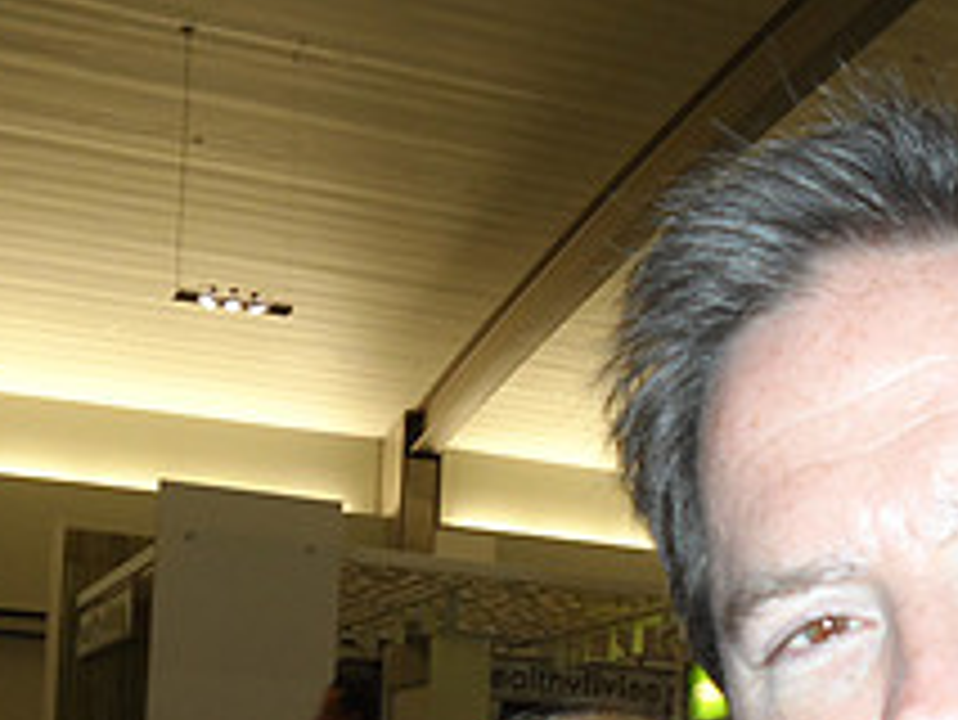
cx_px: 589
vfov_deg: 20.3
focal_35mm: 68
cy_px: 866
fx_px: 1883
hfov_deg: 28.5
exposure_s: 1/30
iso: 100
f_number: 2.5
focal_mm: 4.5
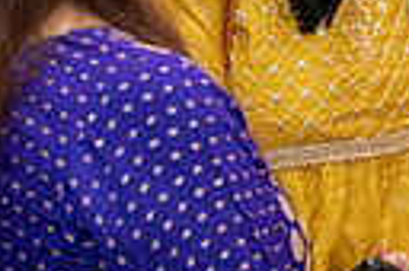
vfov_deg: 7.1
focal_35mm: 188
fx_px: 2133
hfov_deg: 10.7
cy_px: -193
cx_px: 543
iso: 1600
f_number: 4.5
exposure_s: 1/160
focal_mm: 38
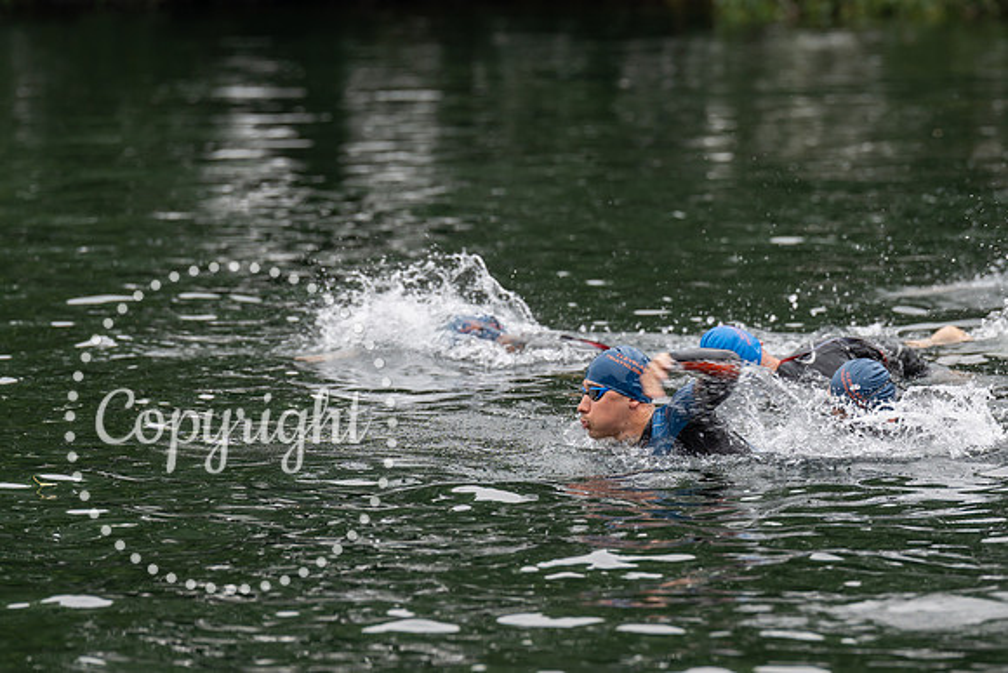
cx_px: 715
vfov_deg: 4.8
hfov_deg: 7.2
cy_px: 361
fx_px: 7951
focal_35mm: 284
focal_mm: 200
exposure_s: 1/400
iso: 320
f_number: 4
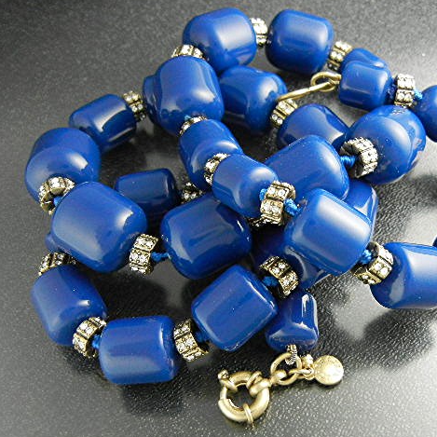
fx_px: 671
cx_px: 280
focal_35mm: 47
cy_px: 219
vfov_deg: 36.1
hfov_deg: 35.8
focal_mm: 7.1
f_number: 3.7
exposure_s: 1/6
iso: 200
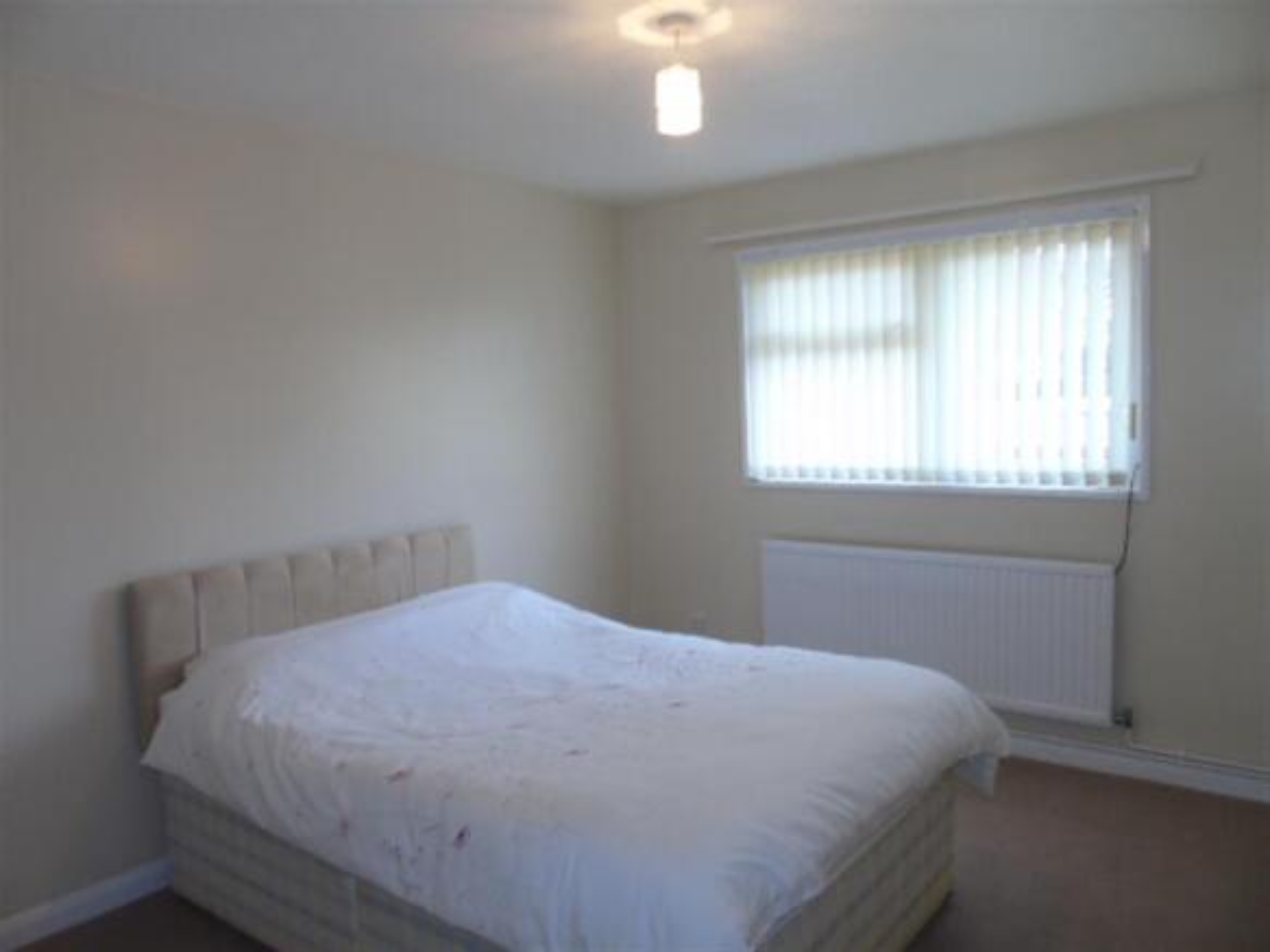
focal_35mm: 25
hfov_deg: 69.4
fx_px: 917
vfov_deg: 54.9
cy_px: 476
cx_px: 635
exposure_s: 1/30
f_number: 3.4
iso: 100
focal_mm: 4.4
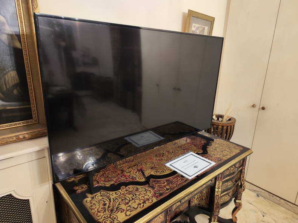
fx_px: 198
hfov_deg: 73.9
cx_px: 149
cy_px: 112
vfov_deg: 58.9
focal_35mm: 23
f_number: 1.69
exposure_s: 1/25
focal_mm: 7.01
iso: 1303
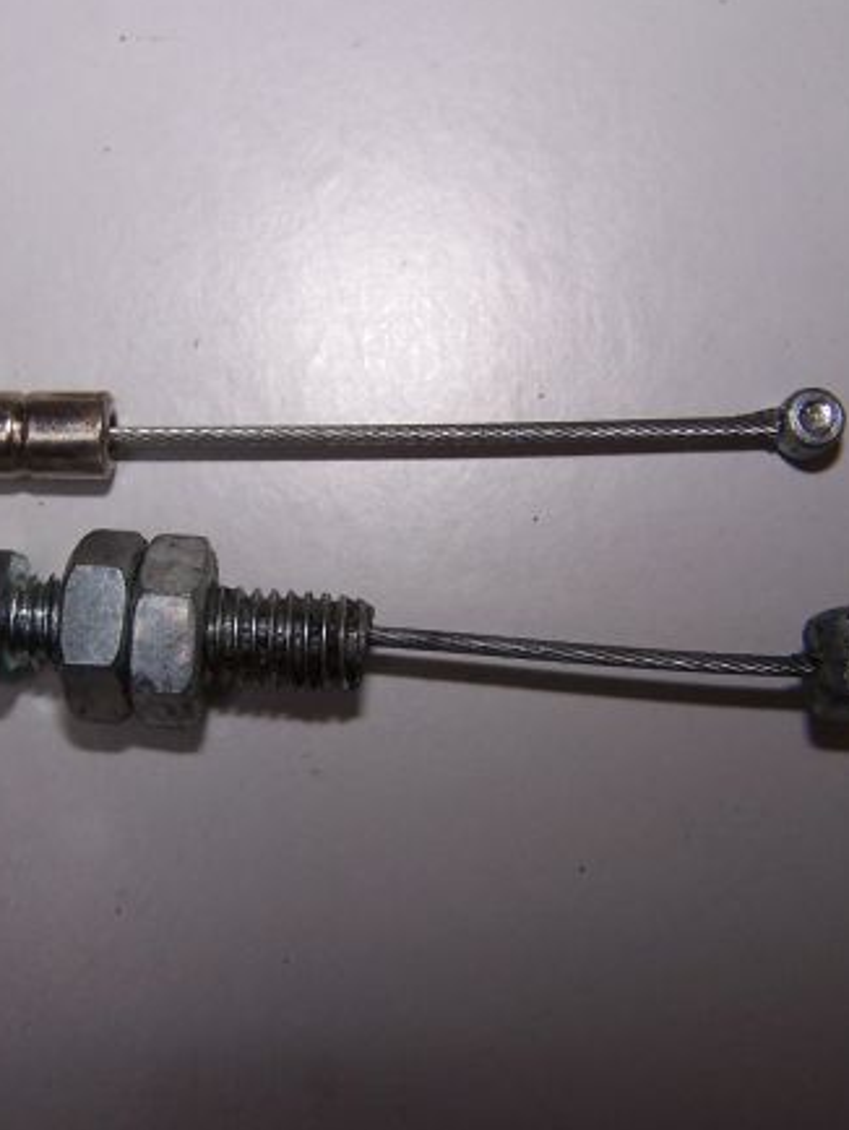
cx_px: 260
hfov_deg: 25.9
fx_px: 1829
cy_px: 526
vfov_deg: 34.3
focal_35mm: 56
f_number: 2.8
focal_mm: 6.3
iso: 80
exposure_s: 1/60
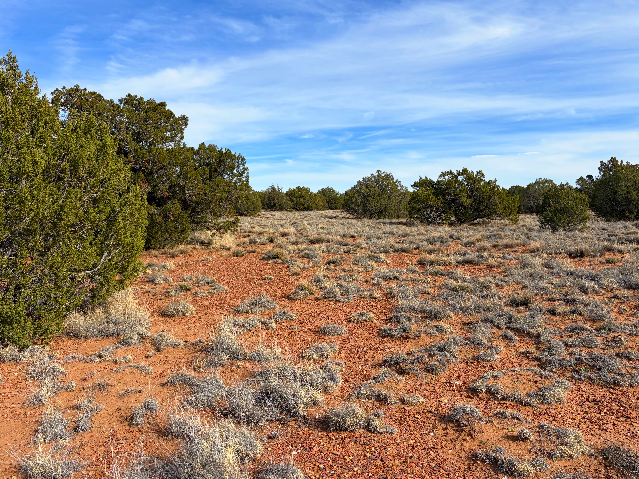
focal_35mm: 27
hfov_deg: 65.3
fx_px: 498
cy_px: 235
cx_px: 326
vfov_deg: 51.4
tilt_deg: -1.6
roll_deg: +1.0
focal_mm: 5.96
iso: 50
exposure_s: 1/3831
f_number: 1.6
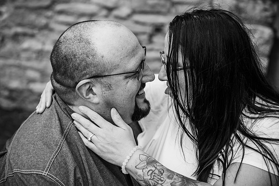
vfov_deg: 24.6
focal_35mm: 55
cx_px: 140
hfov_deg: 36.2
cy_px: 93
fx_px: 426
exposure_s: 1/400
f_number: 3.2
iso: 320
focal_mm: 55
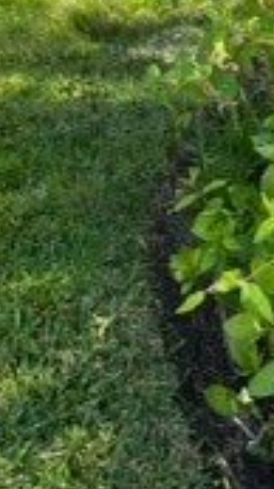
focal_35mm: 105
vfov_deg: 19.1
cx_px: 161
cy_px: -110
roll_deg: +3.9
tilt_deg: -9.7
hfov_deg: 11.5
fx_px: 1360
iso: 50
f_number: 1.6
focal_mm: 5.1
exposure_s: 1/522
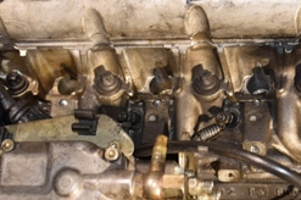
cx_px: 167
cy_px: 99
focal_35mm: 97
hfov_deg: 21.0
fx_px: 812
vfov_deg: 14.0
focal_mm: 25
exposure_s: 1/60
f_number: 5
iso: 800
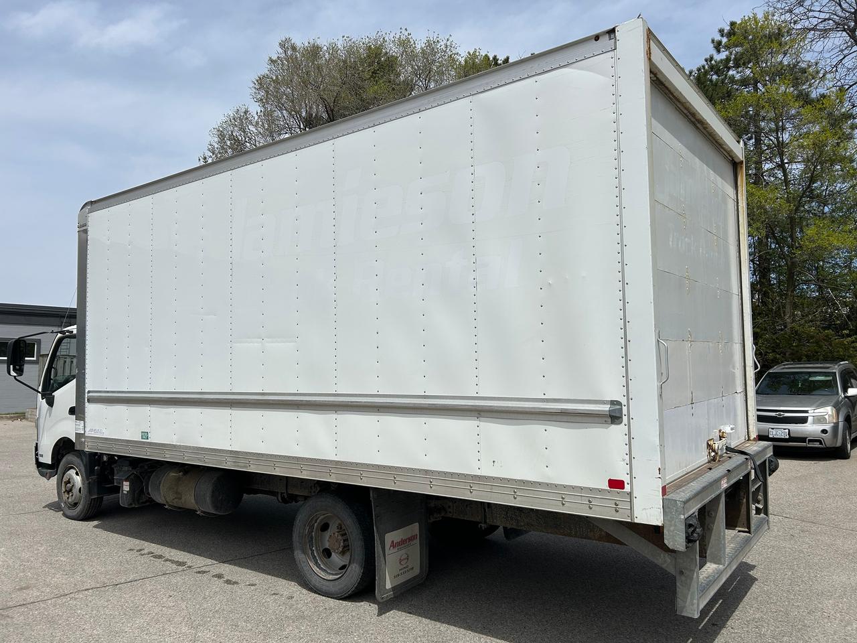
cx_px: 428
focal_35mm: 26
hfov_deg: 67.3
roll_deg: +0.2
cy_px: 322
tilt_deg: +5.7
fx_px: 644
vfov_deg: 53.1
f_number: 1.5
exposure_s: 1/9434
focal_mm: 5.7
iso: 50
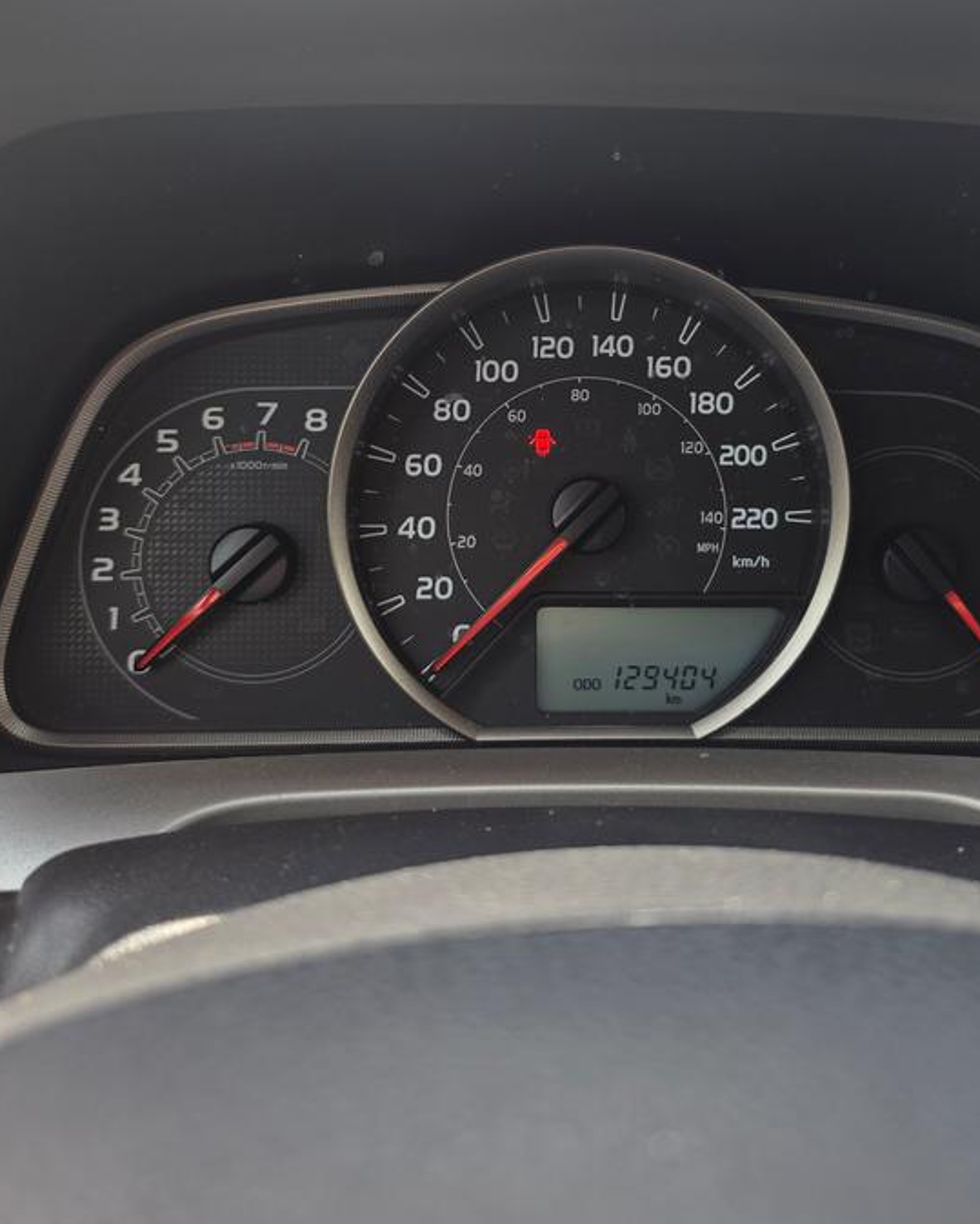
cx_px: 578
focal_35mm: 32
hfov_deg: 45.6
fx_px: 1159
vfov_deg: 55.0
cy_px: 458
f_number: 1.7
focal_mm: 6.25
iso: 40
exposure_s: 1/359
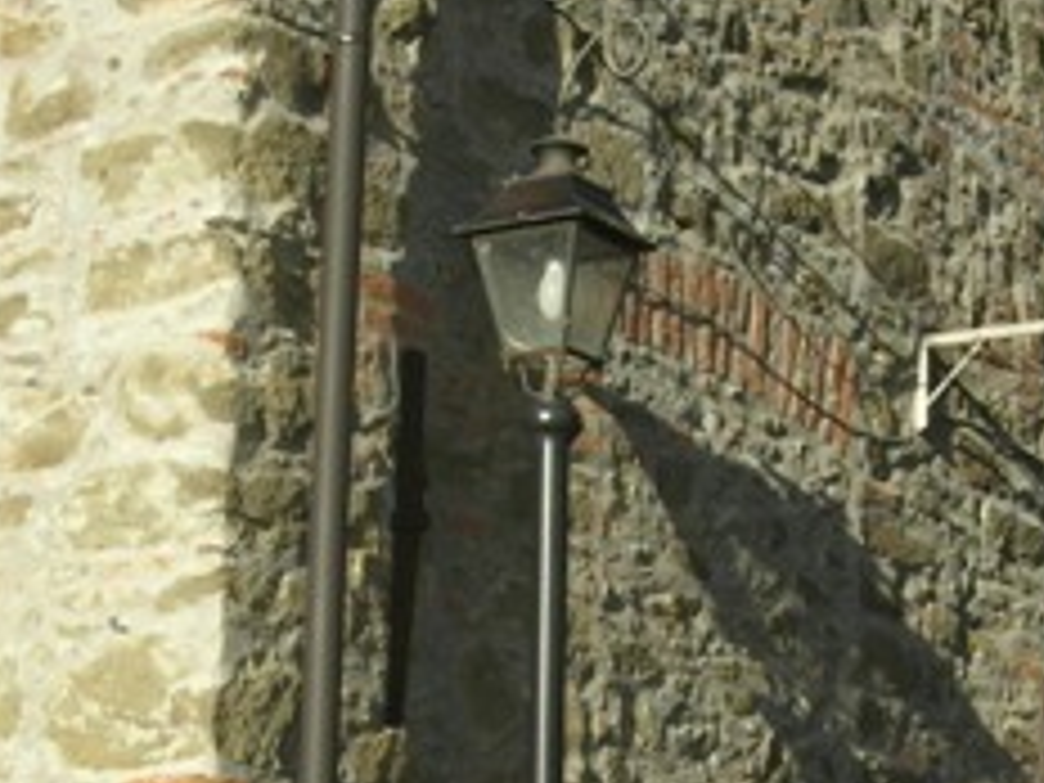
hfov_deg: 18.7
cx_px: 608
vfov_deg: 13.9
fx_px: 3167
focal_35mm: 105
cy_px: 752
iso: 64
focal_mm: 7.8
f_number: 4.8
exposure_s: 1/541
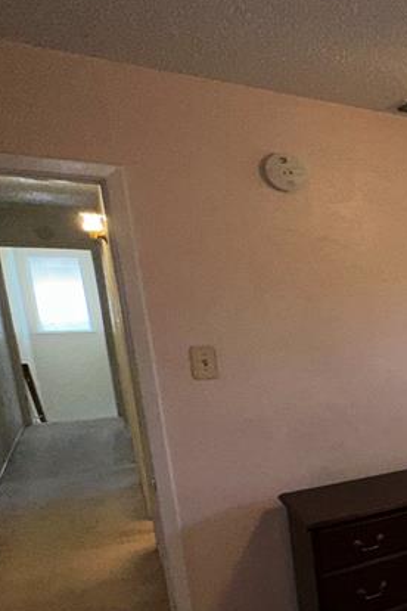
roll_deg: -0.4
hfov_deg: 24.2
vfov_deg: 52.2
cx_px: 674
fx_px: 610
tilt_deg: -11.4
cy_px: 403
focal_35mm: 36
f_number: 2.2
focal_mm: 2.22
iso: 64
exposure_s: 1/122
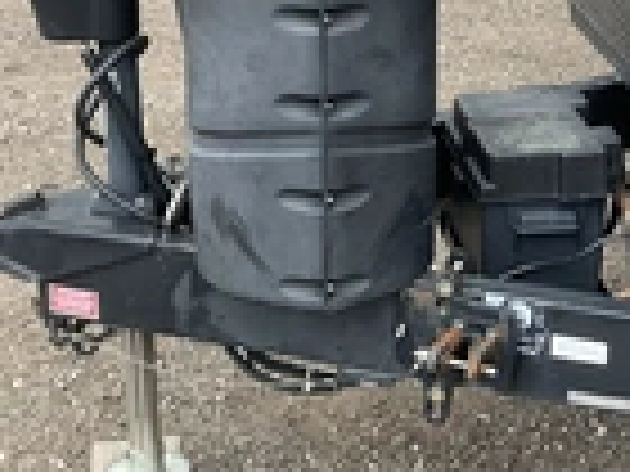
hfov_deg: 23.4
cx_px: 432
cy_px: 112
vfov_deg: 17.7
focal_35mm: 83
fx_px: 1511
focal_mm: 3
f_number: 1.8
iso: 25
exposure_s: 1/276
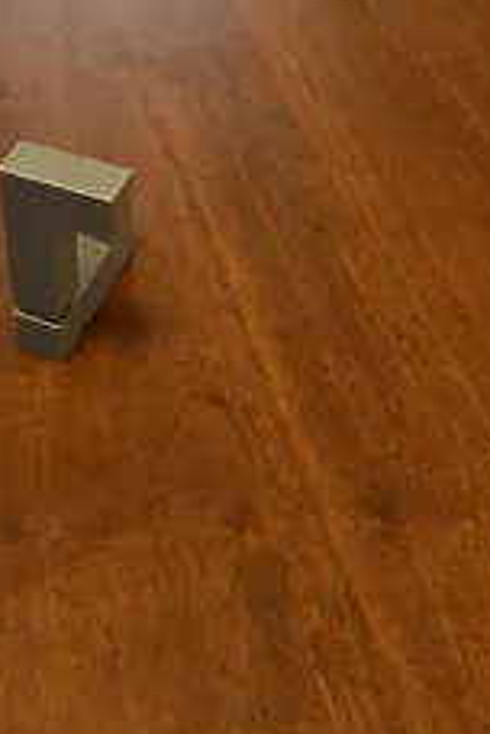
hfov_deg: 25.0
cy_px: 103
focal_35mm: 53
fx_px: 1082
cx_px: 90
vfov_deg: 35.7
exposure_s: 1/40
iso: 200
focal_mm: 3
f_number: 1.8
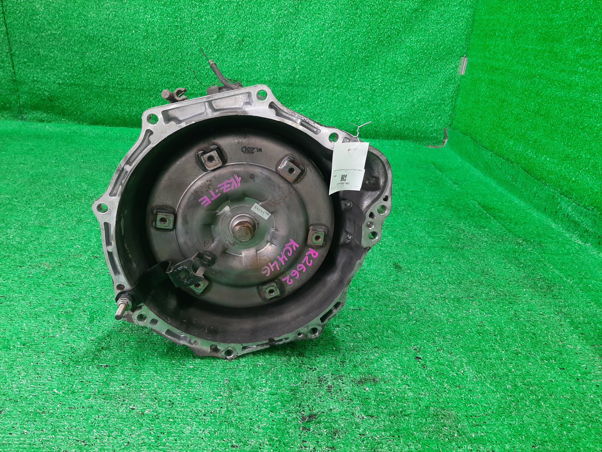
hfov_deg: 67.3
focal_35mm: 26
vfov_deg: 53.1
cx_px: 301
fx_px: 452
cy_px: 226
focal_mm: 3.93
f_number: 1.7
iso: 132
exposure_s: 1/50
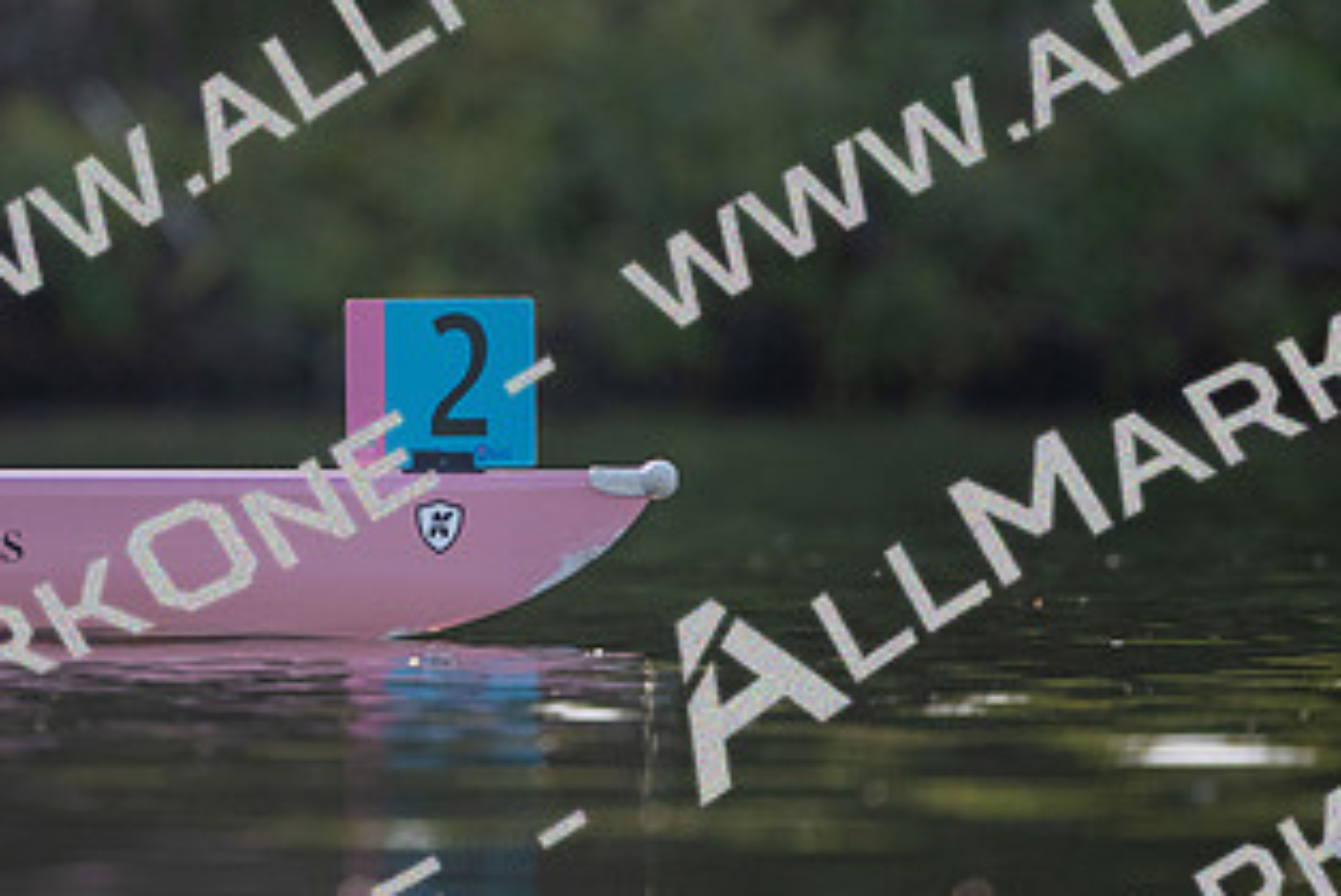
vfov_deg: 0.8
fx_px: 61891
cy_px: 399
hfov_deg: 1.2
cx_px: 312
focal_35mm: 1660
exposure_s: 1/1600
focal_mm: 600
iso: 640
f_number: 4
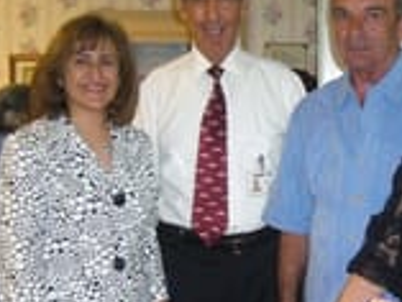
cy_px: 251
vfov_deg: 16.5
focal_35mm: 89
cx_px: 261
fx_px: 1034
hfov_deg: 21.9
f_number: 2.8
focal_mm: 5.8
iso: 250
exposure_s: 1/30
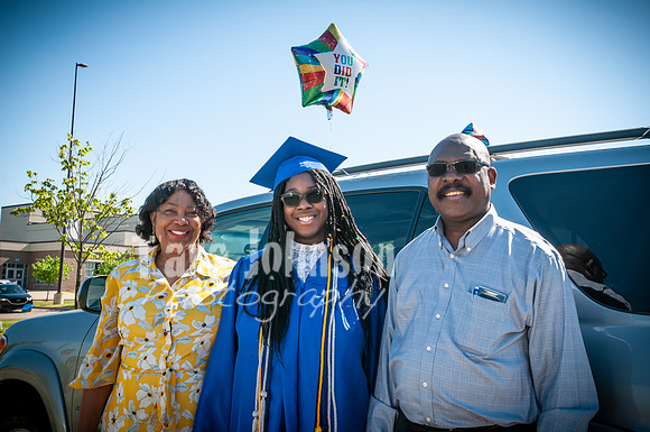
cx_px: 305
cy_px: 207
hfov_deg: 49.9
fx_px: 698
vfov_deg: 34.3
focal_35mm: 39
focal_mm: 24
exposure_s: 1/250
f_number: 7.1
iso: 200
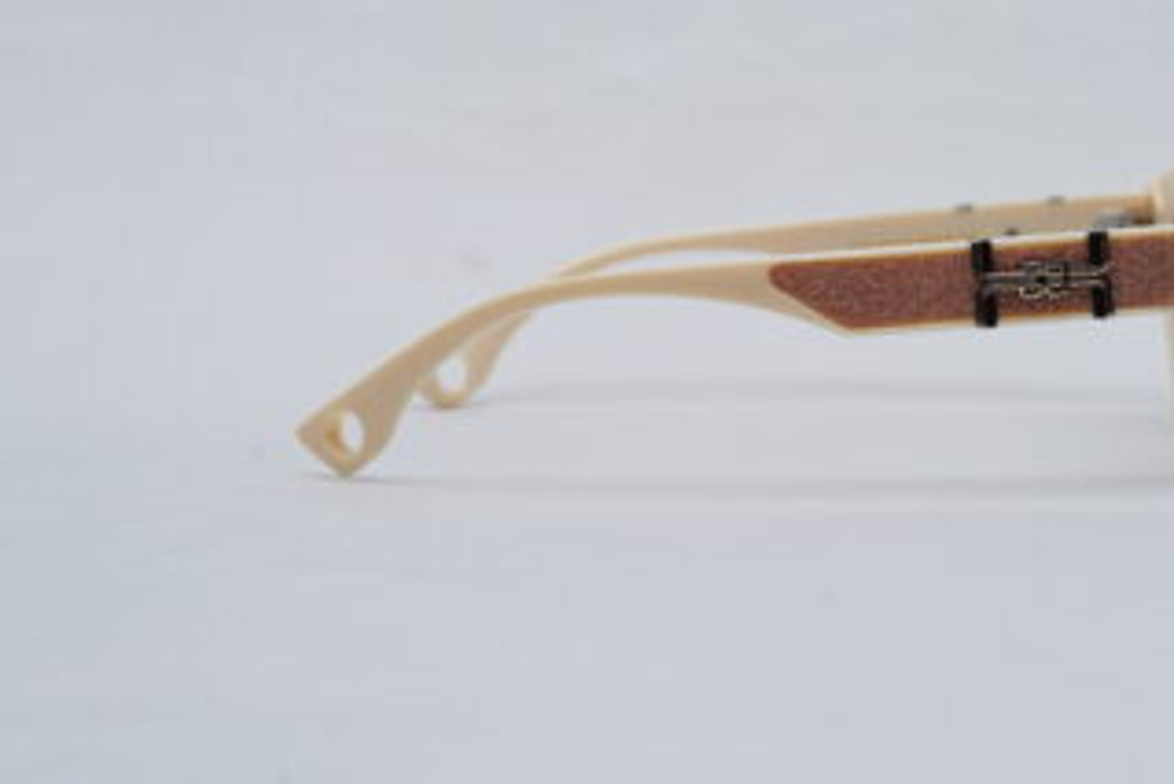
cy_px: 225
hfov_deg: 21.5
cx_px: 898
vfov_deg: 14.5
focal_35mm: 94
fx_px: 3067
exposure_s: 1/160
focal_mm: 50
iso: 100
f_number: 9
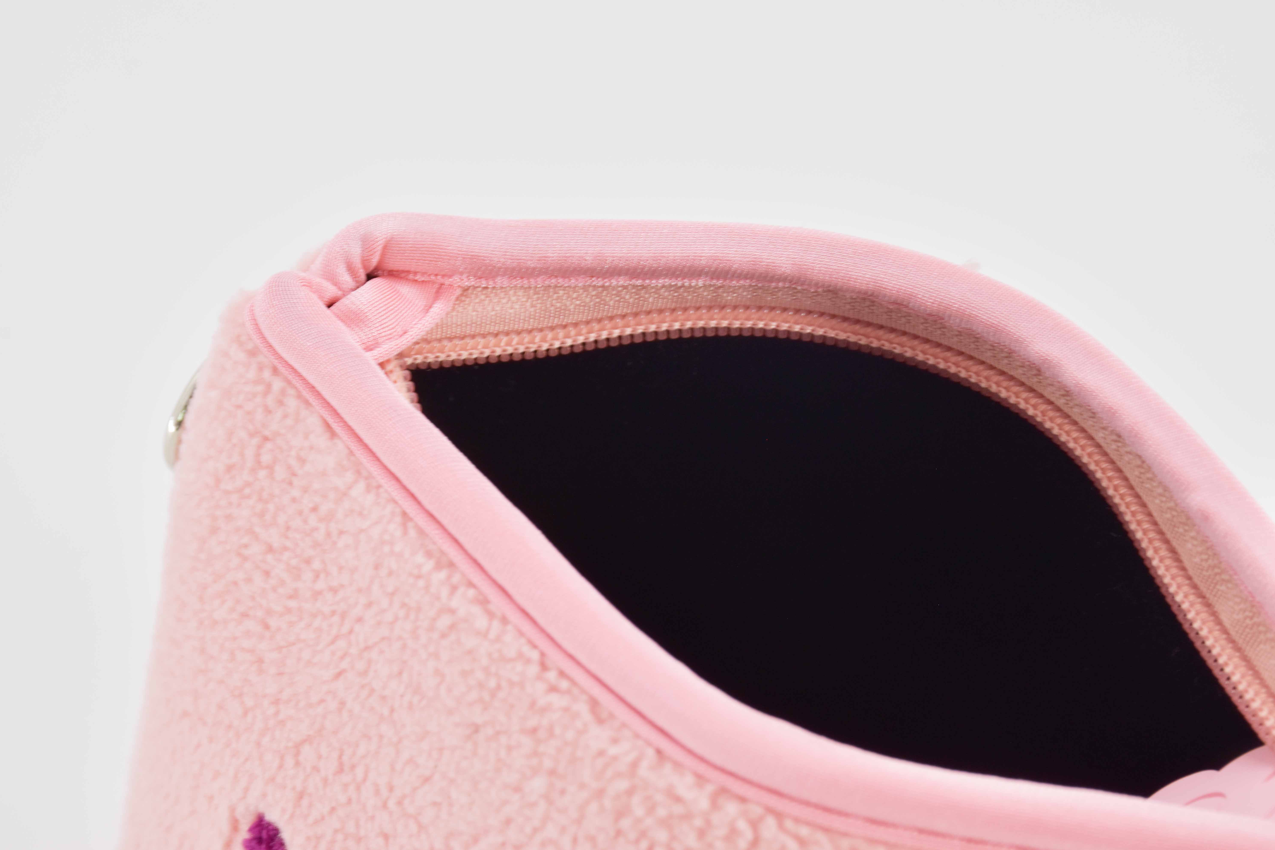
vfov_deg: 9.6
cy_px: 426
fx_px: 5082
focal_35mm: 144
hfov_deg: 14.3
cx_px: 640
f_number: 14
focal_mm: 95
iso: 320
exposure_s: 1/25
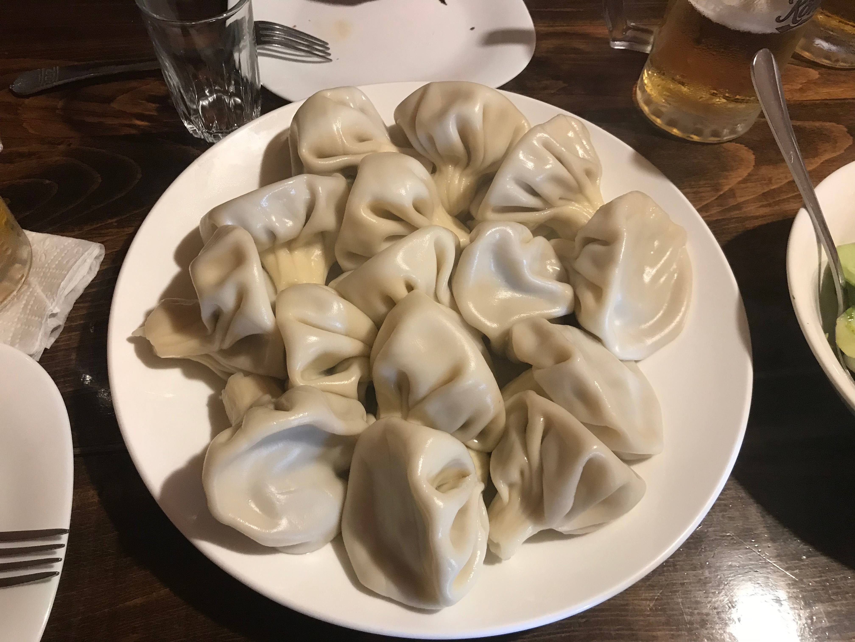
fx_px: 692
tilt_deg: -56.3
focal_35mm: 28
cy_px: 321
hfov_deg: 63.4
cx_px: 428
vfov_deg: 49.7
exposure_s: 1/17
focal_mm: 3.99
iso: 64
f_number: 1.8
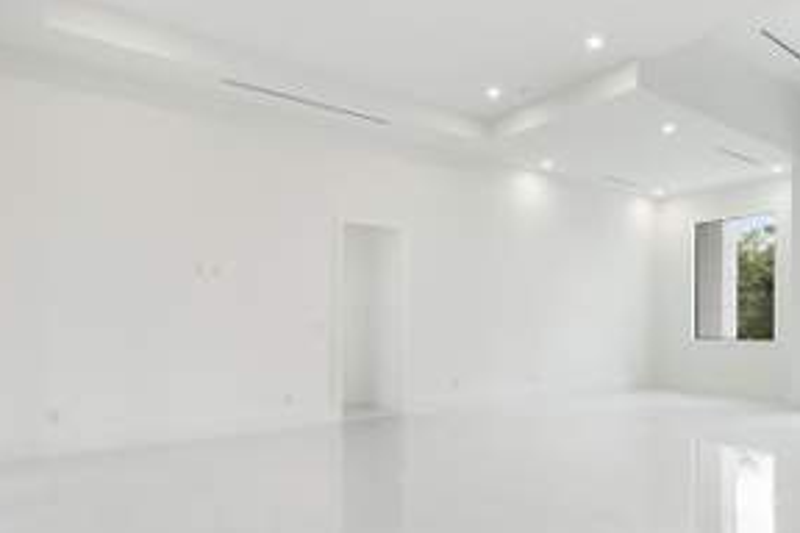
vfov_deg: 50.8
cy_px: 328
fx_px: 556
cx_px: 503
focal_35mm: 25
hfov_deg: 70.3
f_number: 4
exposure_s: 1/15
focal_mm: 10
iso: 160
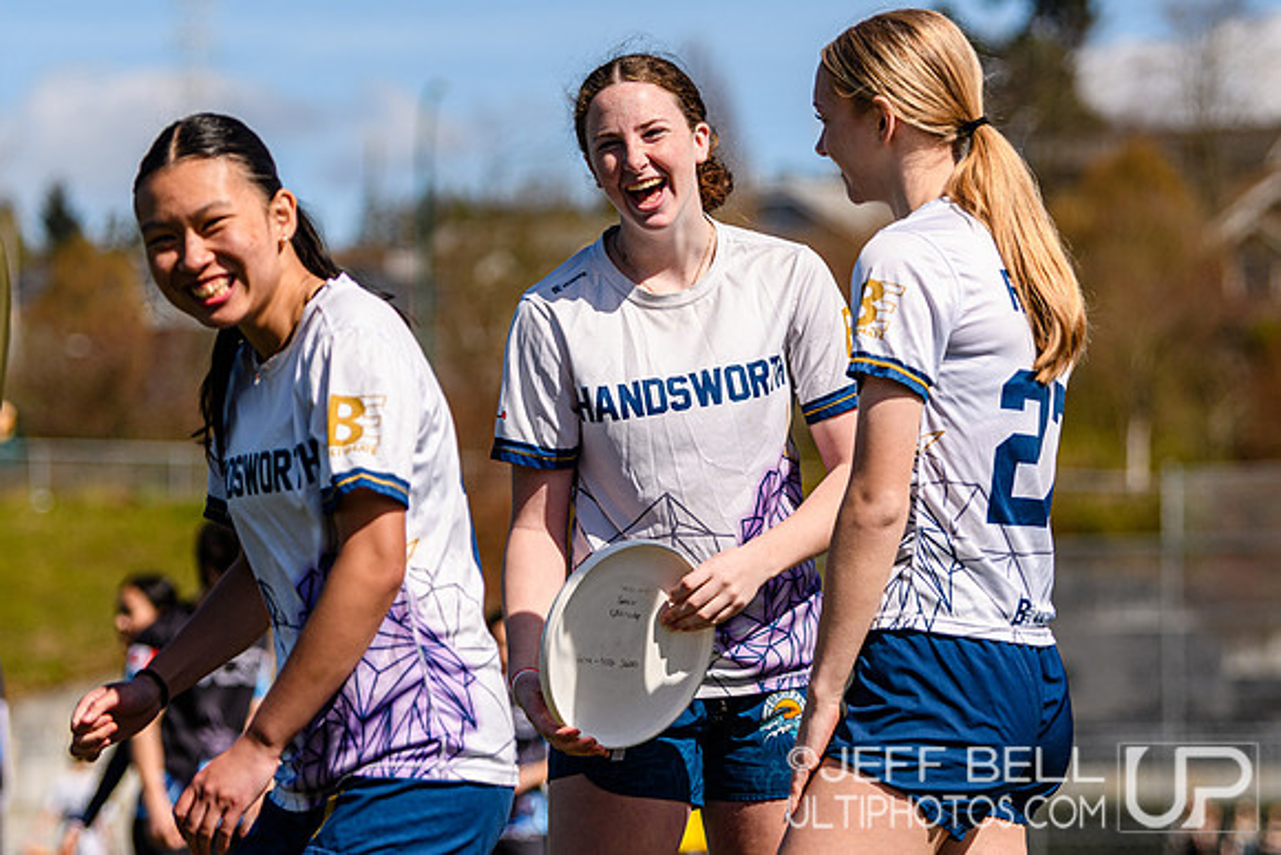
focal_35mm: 201
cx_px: 743
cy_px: 450
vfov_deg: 6.8
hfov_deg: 10.2
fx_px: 7147
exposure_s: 1/2500
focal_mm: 110
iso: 100
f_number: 3.2
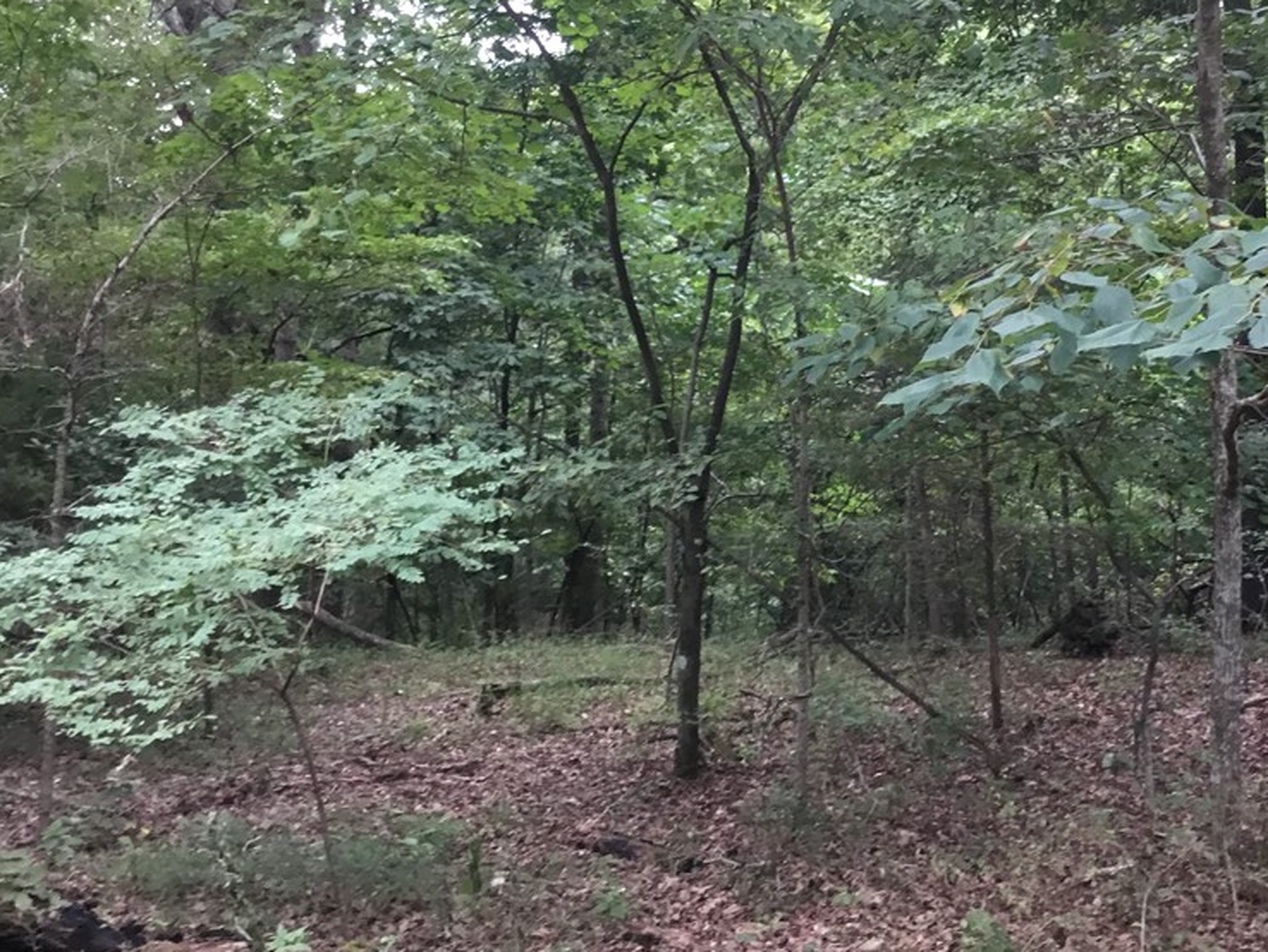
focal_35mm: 43
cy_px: 378
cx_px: 820
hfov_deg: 43.4
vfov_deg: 33.5
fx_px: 1576
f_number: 2.4
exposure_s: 1/30
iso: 64
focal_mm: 3.3
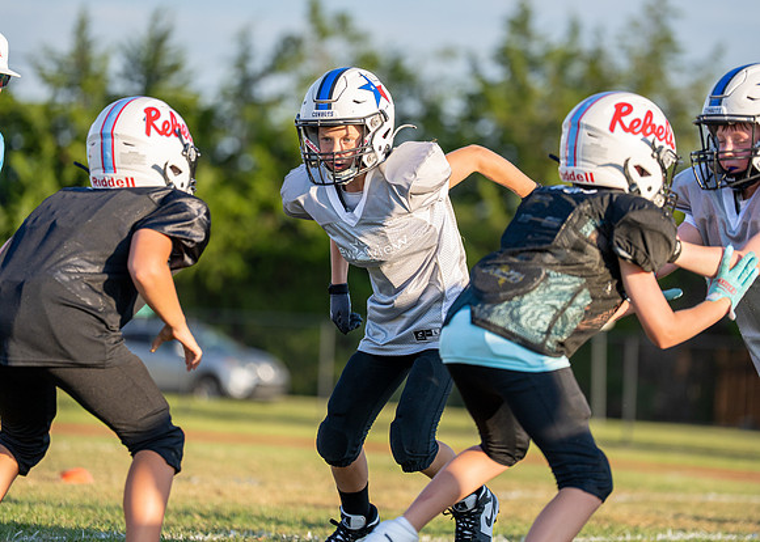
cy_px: 251
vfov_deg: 8.2
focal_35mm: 175
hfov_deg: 11.5
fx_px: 3782
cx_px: 405
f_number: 2.8
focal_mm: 152
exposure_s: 1/2000
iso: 250
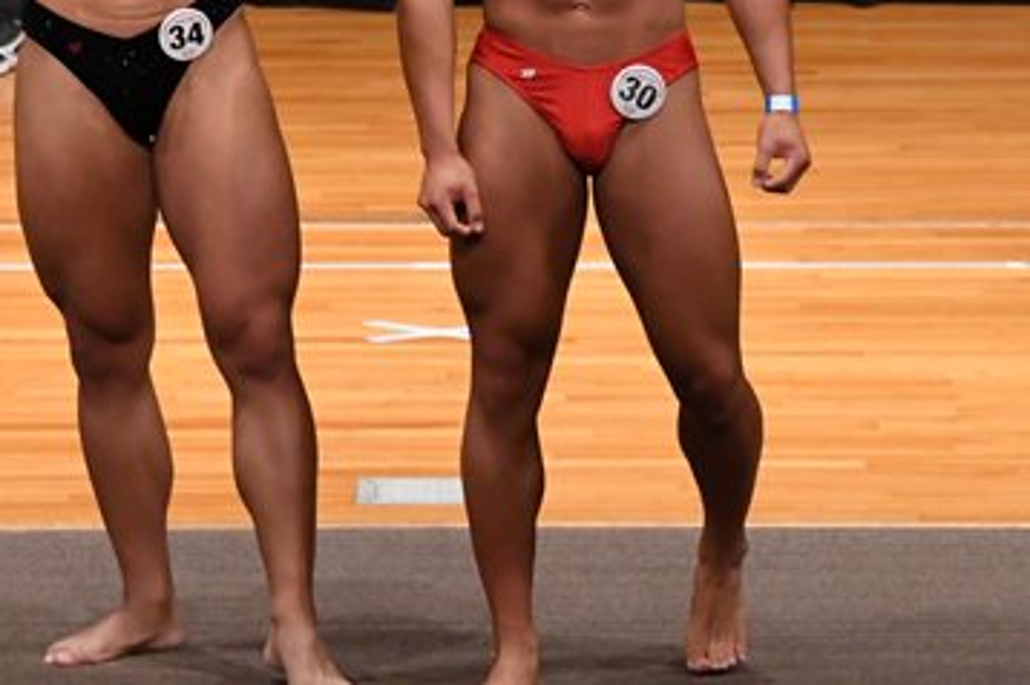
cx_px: 465
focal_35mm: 487
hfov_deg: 4.2
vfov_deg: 2.8
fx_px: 13921
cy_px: 3
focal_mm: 150
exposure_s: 1/400
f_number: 5.6
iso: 4000
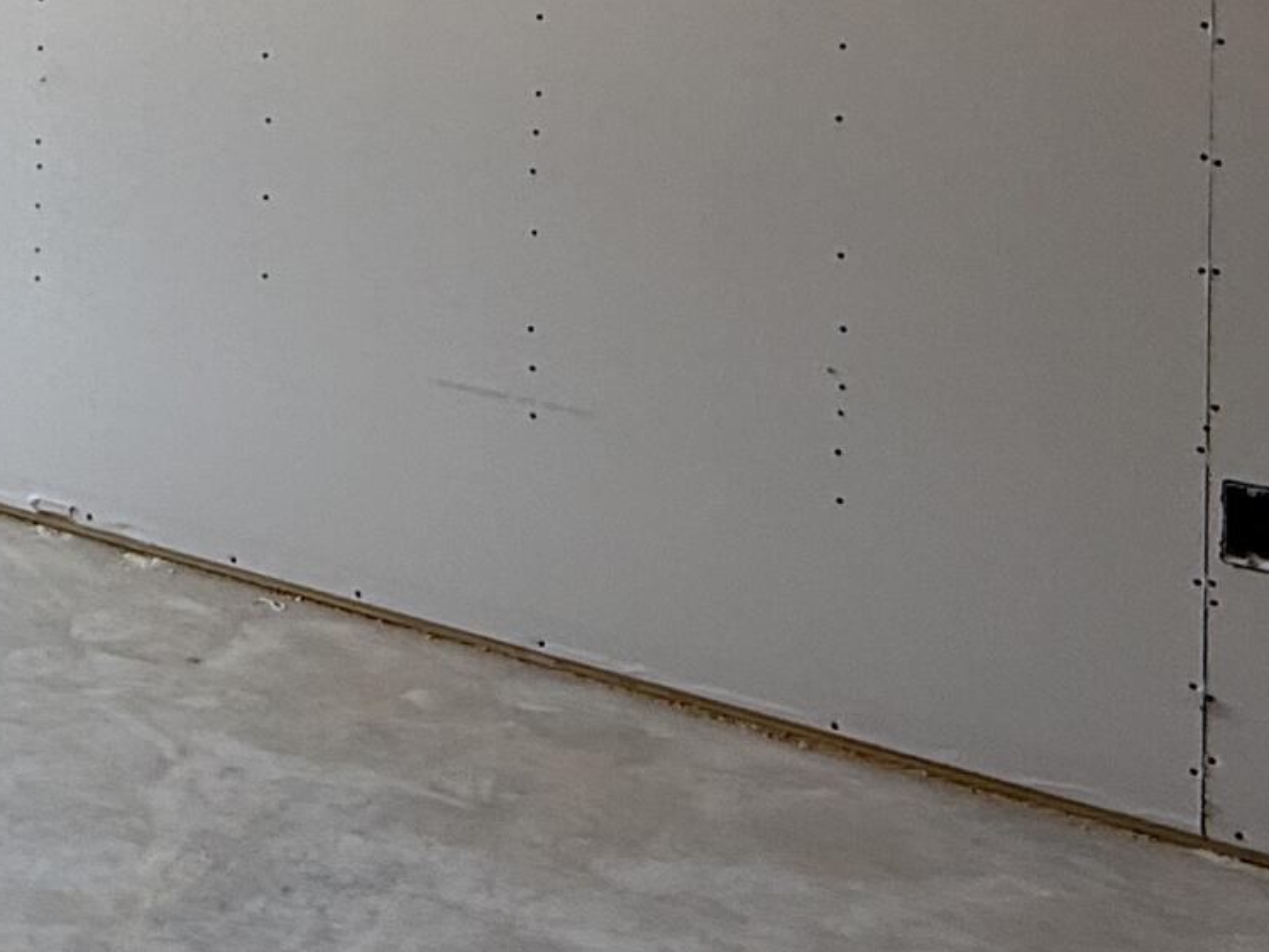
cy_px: -347
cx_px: -80
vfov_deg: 22.7
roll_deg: -1.3
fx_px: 2054
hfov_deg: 31.1
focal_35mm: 56
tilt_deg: +1.1
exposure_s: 1/157
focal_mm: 2.22
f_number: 2.2
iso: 64
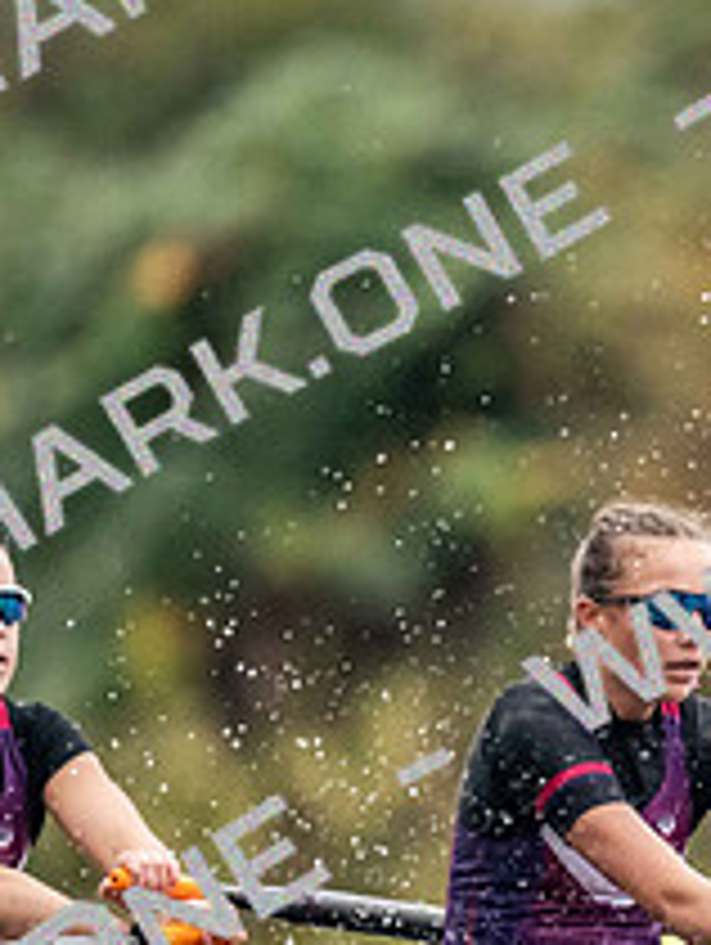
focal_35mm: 1590
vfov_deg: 1.2
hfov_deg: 0.9
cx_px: 1080
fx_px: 43456
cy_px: 745
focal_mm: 600
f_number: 4
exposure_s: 1/2500
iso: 3600
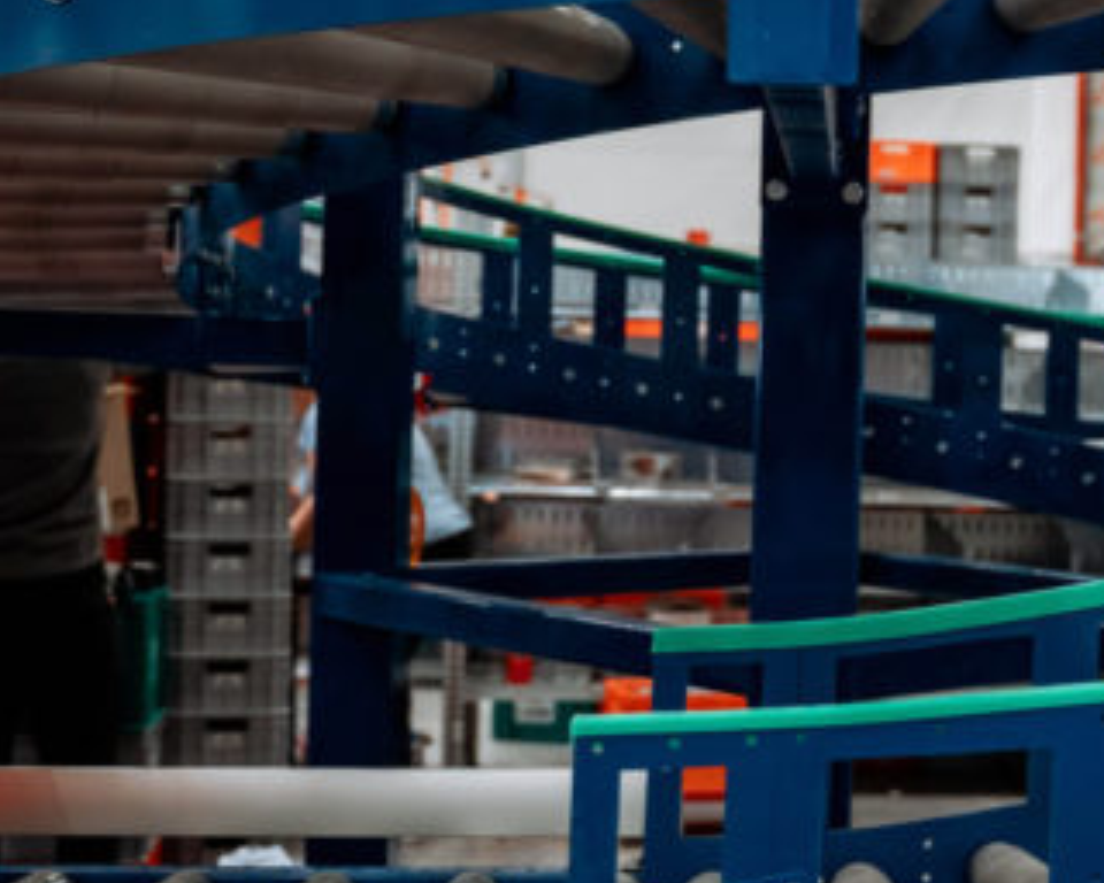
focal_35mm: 63
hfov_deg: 29.5
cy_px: 348
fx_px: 2058
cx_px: 852
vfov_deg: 24.2
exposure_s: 1/200
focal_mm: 28
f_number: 3.2
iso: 800
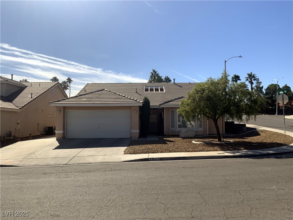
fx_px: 245
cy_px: 110
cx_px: 146
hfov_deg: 61.7
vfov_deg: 48.2
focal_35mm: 29
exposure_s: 1/3534
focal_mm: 3
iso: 20
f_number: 1.8
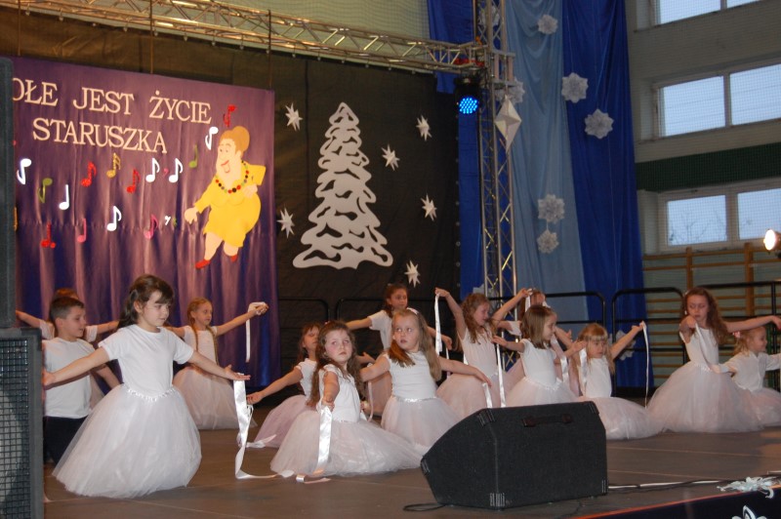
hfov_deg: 35.1
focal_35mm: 57
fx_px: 1236
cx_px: 390
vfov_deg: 23.7
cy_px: 260
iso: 800
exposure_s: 1/60
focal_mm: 38
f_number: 5
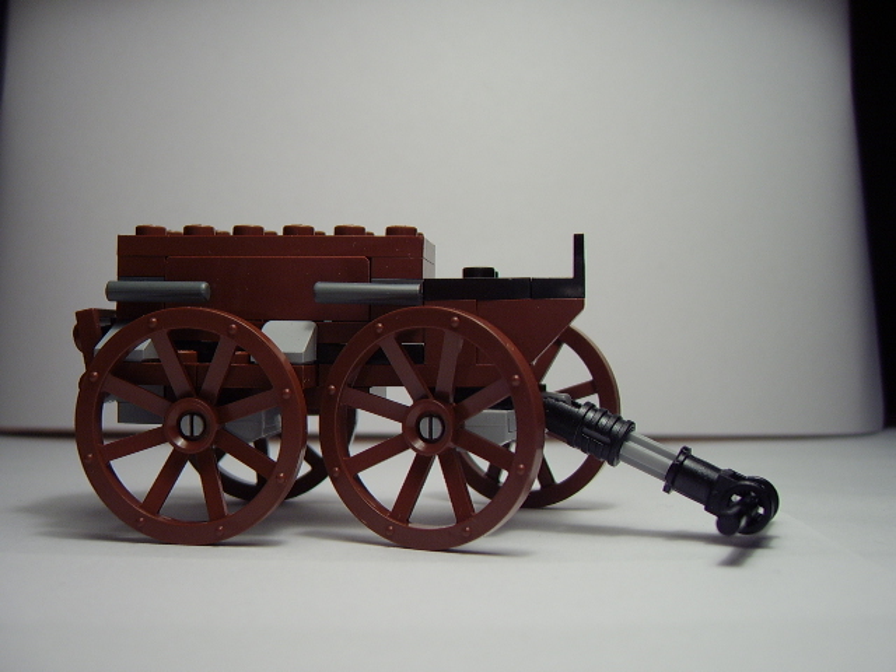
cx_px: 448
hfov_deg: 58.4
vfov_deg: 45.4
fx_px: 802
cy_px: 336
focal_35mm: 31
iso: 100
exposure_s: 1/84
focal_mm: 8.13
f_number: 2.7
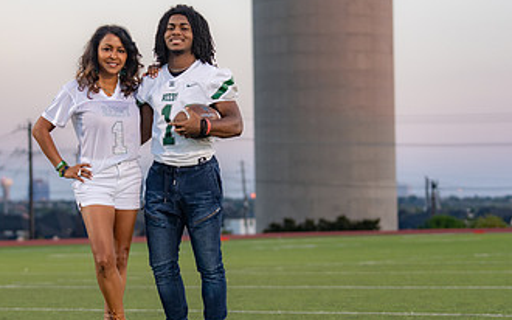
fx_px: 1785
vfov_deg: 10.2
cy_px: 176
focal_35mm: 128
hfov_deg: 16.3
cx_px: 173
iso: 640
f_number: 2.8
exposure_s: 1/400
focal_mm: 70
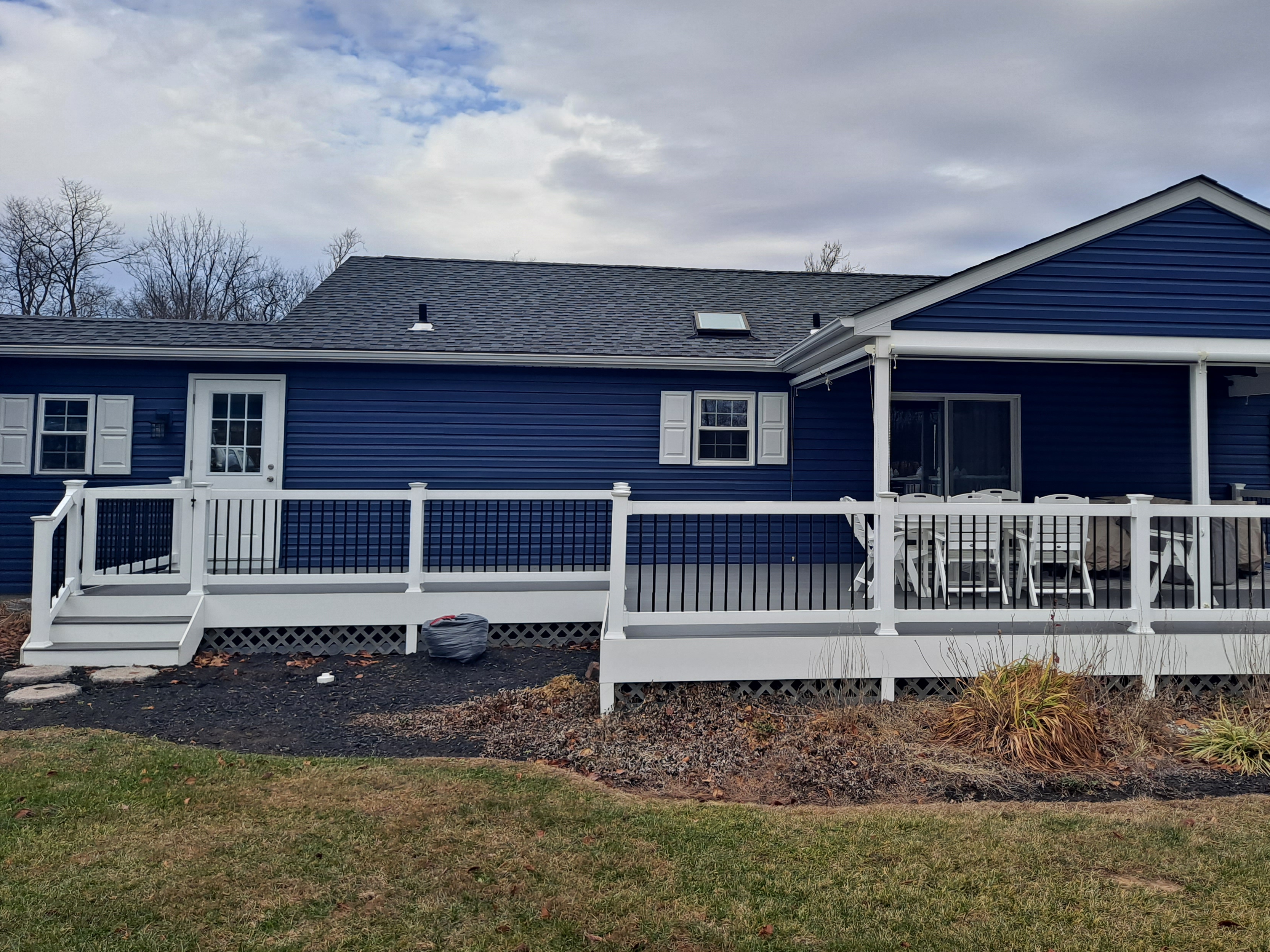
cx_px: 760
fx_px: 1101
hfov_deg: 59.5
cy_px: 382
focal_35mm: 30
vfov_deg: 46.5
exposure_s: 1/678
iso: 32
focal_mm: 4.6
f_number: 2
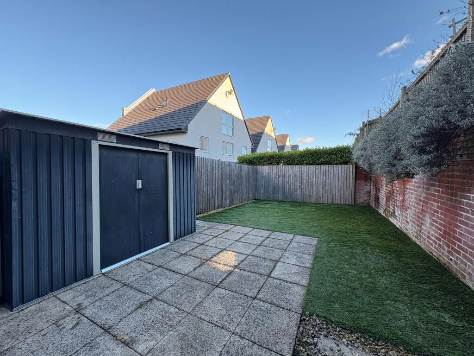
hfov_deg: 102.1
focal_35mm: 14
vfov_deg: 85.7
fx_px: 192
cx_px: 237
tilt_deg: -2.2
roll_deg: -0.1
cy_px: 178
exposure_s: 1/186
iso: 40
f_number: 2.2
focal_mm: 2.22
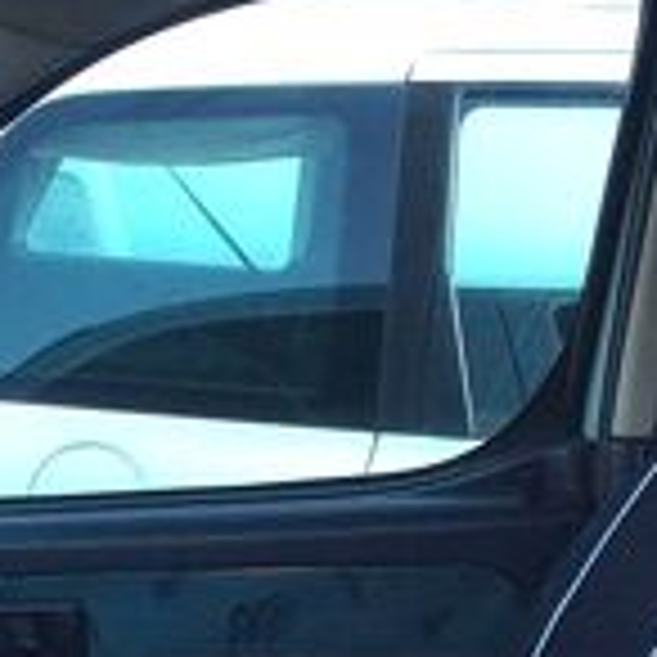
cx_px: 63
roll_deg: +0.0
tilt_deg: -17.4
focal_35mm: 93
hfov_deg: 18.4
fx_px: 1997
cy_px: 722
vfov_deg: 18.0
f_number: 2.4
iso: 32
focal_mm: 3.3
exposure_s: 1/50
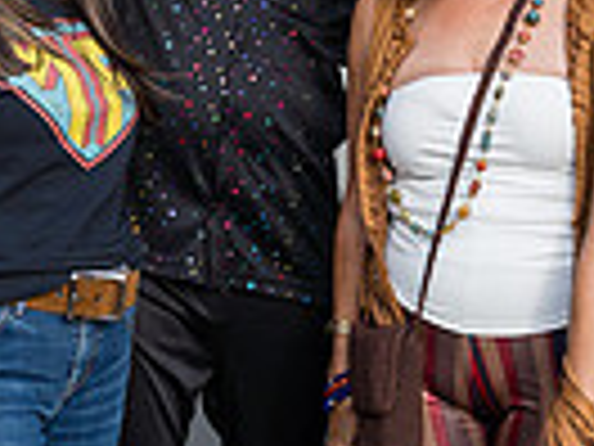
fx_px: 2248
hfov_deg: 15.0
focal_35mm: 131
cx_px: 220
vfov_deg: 11.1
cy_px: -56
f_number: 5.6
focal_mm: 31
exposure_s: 1/250
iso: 200
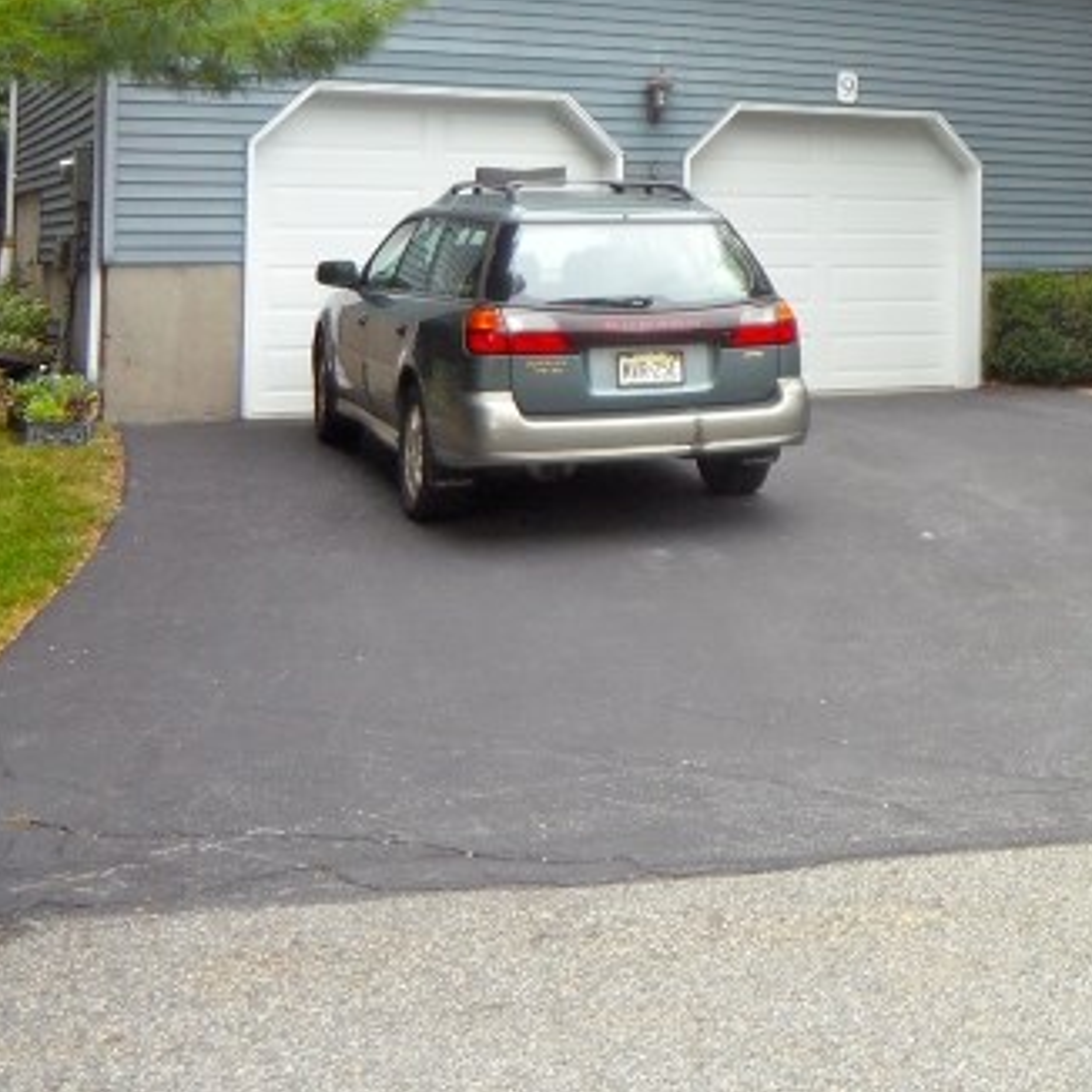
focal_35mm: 52
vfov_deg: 31.3
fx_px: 1856
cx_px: 1115
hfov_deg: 30.3
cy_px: 121
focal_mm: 4.1
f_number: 2.9
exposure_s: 1/250
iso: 80
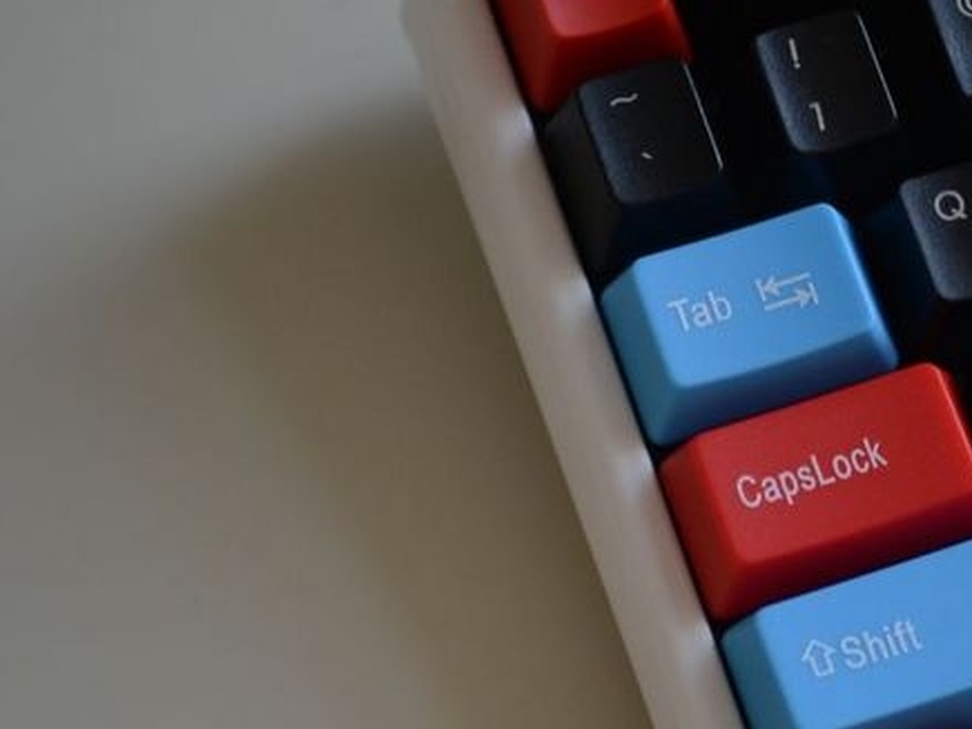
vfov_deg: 12.5
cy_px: 430
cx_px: 854
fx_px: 3338
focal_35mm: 119
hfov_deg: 16.4
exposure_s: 1/40
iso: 400
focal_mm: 45
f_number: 5.3
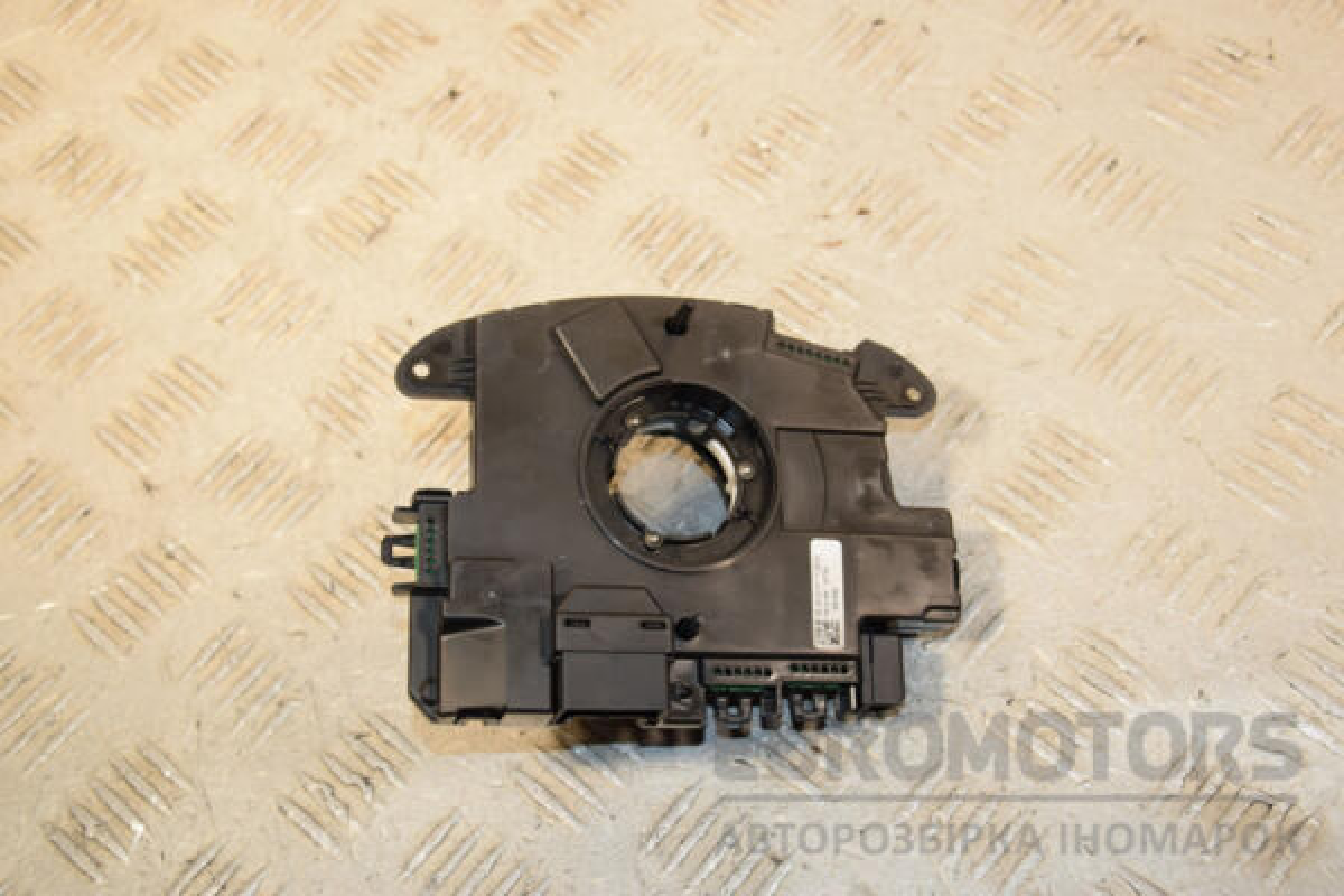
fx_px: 2128
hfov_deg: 35.1
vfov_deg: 23.8
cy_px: 448
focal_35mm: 57
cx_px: 672
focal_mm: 38
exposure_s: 1/200
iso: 800
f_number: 6.3
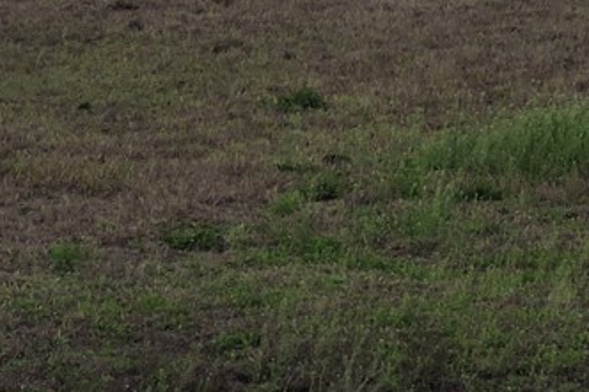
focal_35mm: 426
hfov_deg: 4.8
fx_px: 6966
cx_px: 917
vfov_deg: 3.2
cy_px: -486
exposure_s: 1/640
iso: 100
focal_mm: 15.2
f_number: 4
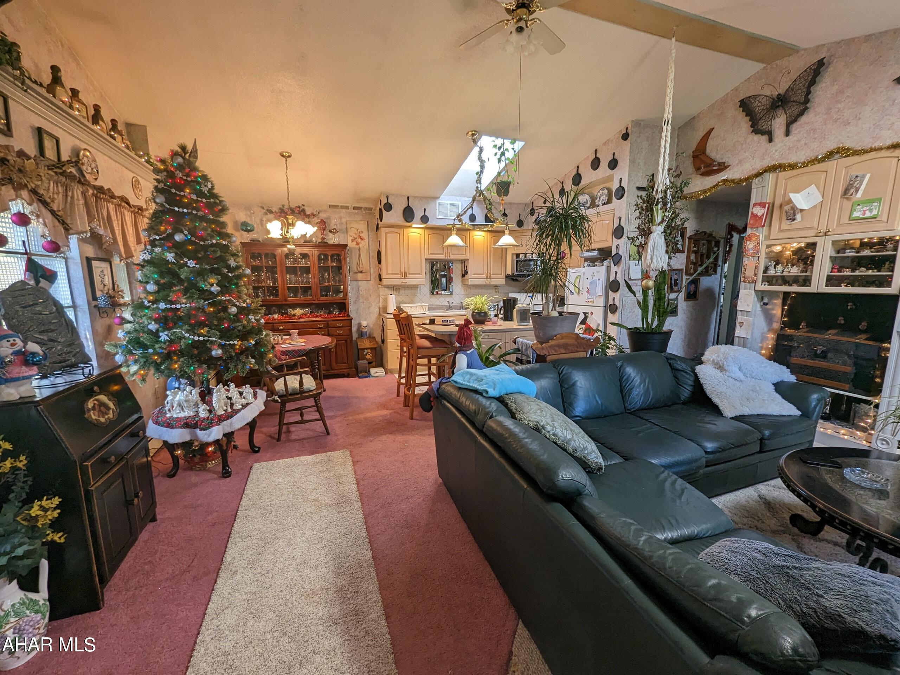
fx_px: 338
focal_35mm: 13
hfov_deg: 106.2
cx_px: 450
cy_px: 338
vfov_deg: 89.9
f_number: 2.2
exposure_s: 1/30
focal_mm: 1.95
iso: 75
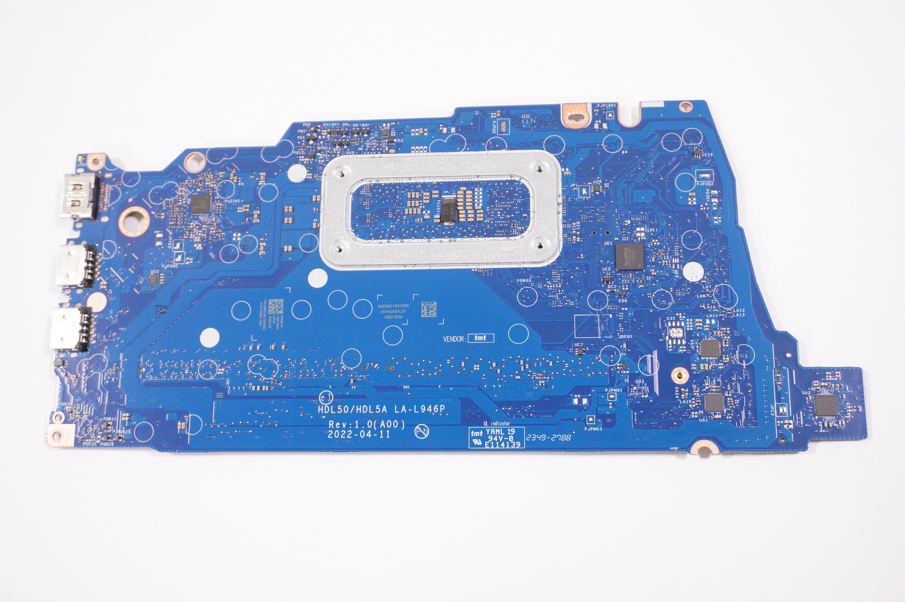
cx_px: 452
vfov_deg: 34.1
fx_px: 979
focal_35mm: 39
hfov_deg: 49.6
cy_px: 301
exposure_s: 1/200
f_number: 5.6
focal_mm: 26
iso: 1000
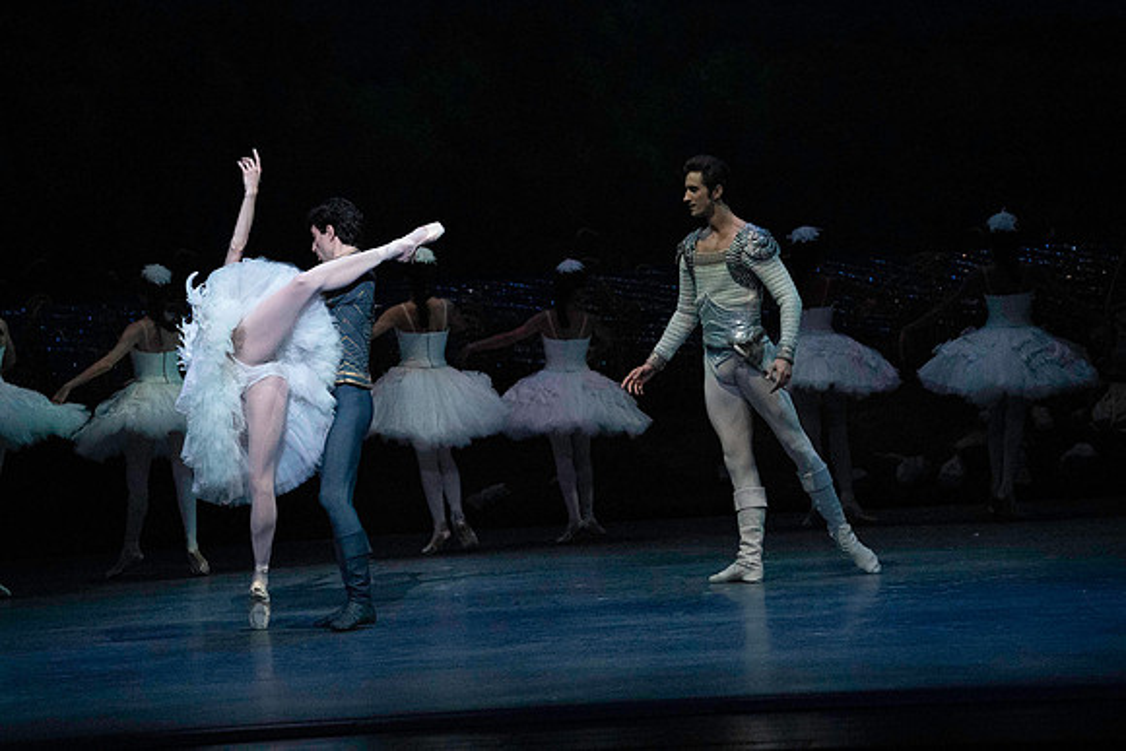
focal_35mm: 200
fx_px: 6257
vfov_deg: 6.9
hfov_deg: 10.3
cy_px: 376
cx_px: 563
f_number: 5
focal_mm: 200
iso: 25600
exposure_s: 1/400
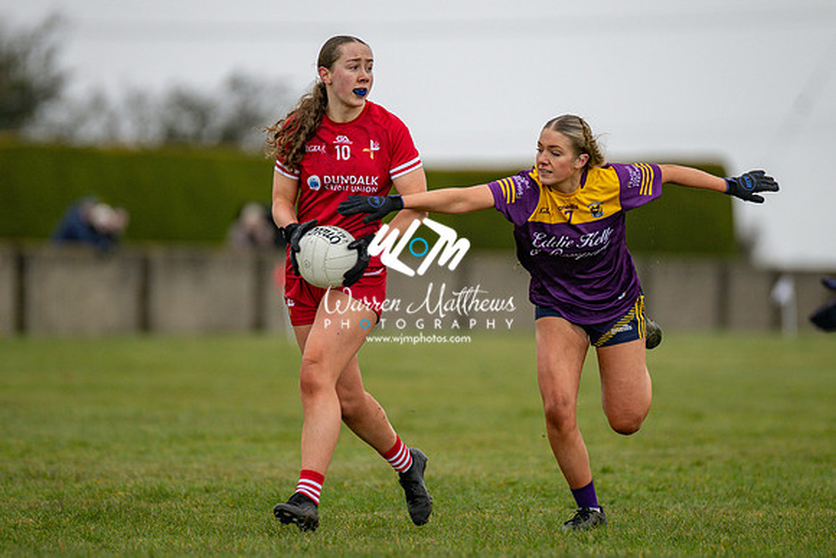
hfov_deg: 4.8
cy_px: 300
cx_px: 428
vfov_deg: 3.2
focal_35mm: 431
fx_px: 10015
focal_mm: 300
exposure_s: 1/1000
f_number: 2.8
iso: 360
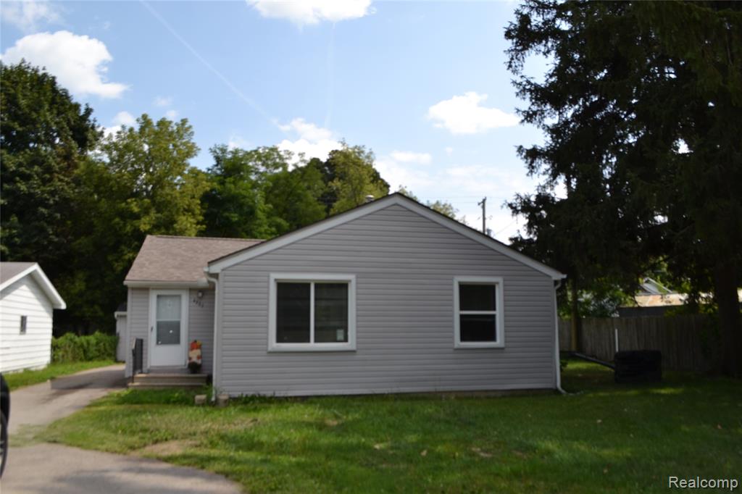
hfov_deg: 67.4
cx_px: 371
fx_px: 556
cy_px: 247
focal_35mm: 27
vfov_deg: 47.9
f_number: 8
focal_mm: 18
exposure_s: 1/200
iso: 100
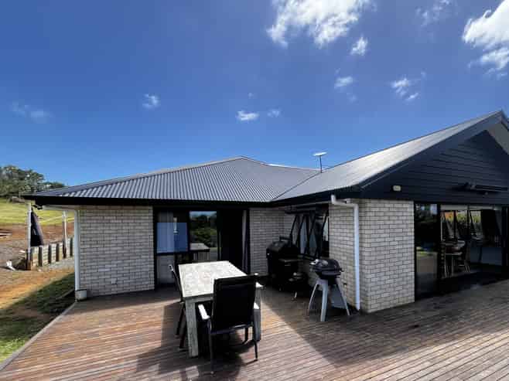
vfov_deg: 85.6
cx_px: 254
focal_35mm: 14
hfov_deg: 102.1
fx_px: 206
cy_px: 190
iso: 32
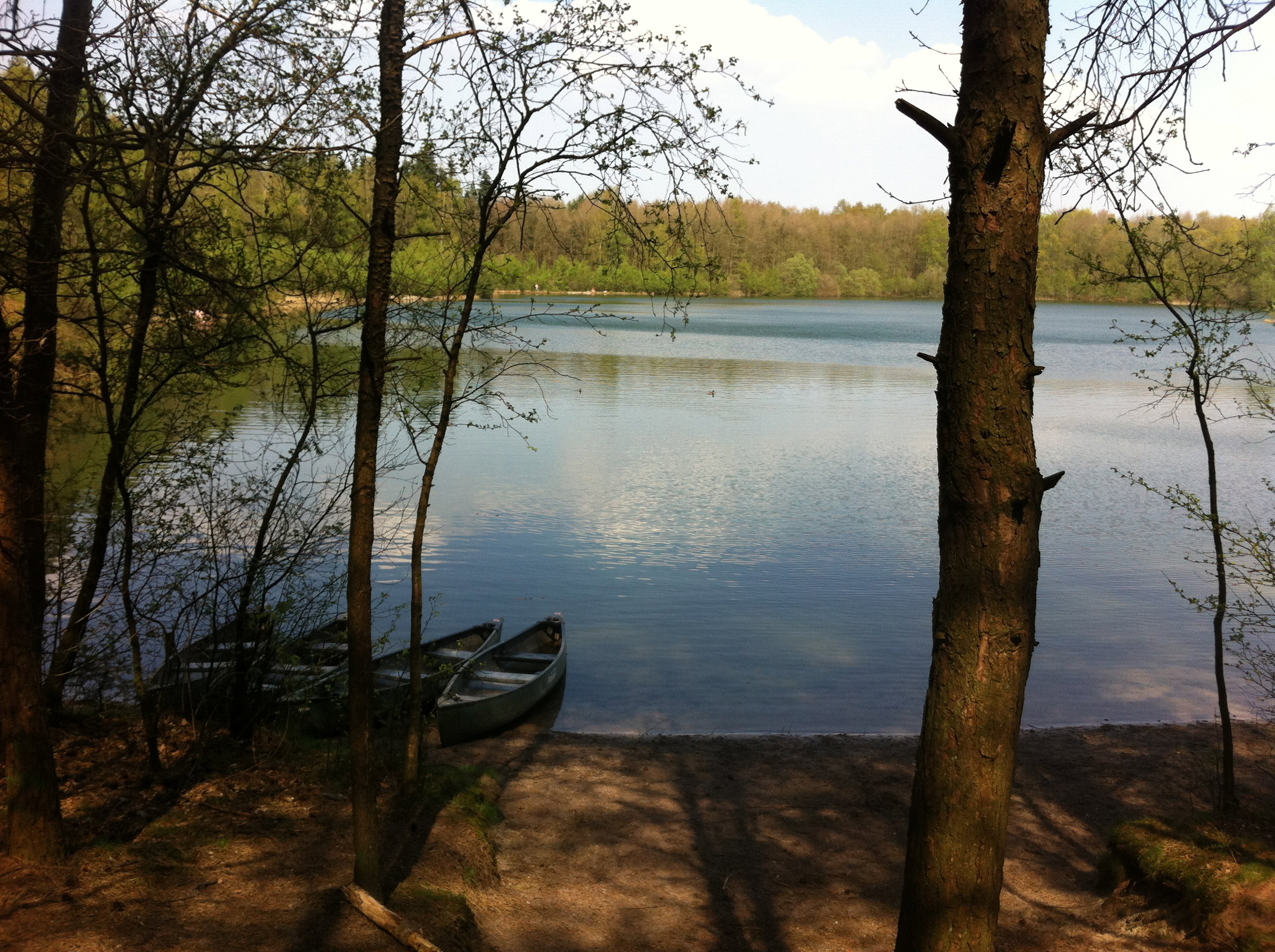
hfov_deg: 52.7
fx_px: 1287
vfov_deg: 40.6
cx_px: 638
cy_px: 476
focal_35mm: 35
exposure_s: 1/670
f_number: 2.8
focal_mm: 3.85
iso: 80
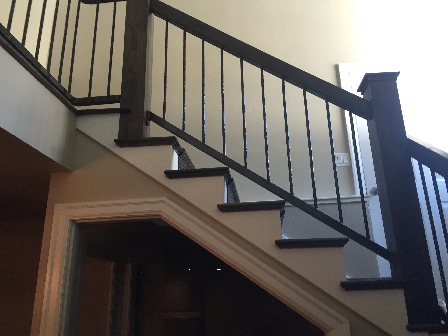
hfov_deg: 61.7
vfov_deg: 48.2
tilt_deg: +19.9
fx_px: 375
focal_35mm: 29
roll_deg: +0.5
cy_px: 168
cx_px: 224
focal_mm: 4.15
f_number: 2.2
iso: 80
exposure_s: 1/30
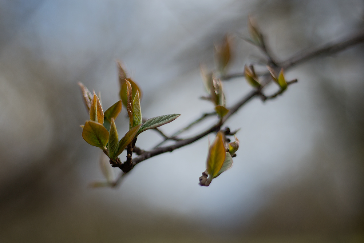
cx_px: 182
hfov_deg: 39.6
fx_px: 506
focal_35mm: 50
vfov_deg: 27.0
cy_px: 122
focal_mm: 50
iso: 100
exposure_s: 1/4000
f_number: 1.8
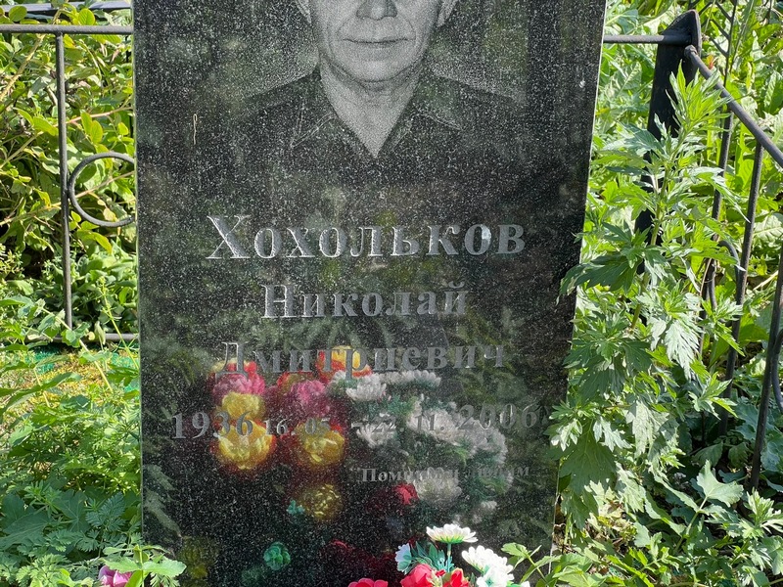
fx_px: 1742
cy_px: 294
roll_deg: -0.4
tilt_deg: -28.2
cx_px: 392
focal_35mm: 77
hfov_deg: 25.3
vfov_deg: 19.1
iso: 32
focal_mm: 9
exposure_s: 1/99
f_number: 2.8
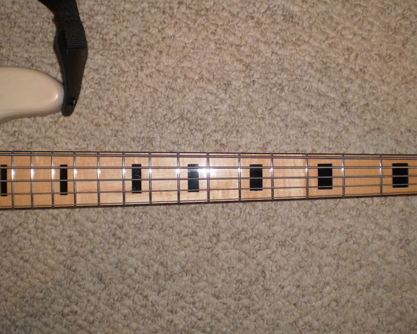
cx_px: 212
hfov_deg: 47.9
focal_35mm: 38
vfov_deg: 39.2
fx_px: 469
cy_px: 165
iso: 125
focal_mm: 6.3
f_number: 3.1
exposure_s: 1/30
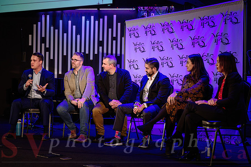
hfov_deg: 38.0
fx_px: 365
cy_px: 91
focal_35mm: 52
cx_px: 123
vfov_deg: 25.8
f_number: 3.2
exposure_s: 1/250
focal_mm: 48
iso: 1600
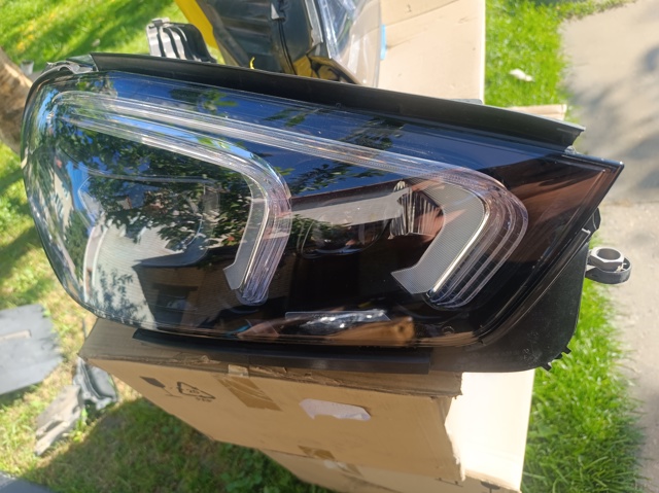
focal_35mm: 24
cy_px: 246
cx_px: 330
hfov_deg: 71.6
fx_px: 457
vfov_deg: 56.8
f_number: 1.65
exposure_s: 1/100
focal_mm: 6.14
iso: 59
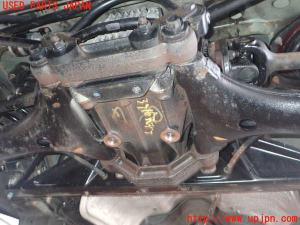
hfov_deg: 60.0
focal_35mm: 30
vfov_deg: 46.8
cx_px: 150
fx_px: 260
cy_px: 112
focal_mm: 5.4
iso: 400
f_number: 2.3
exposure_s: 1/30
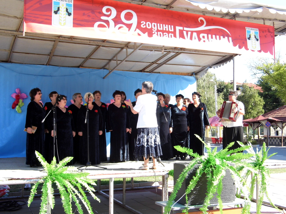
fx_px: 355
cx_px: 143
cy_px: 107
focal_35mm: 43
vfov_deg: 33.6
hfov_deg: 43.9
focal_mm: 7.7
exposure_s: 1/250
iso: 100
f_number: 3.5
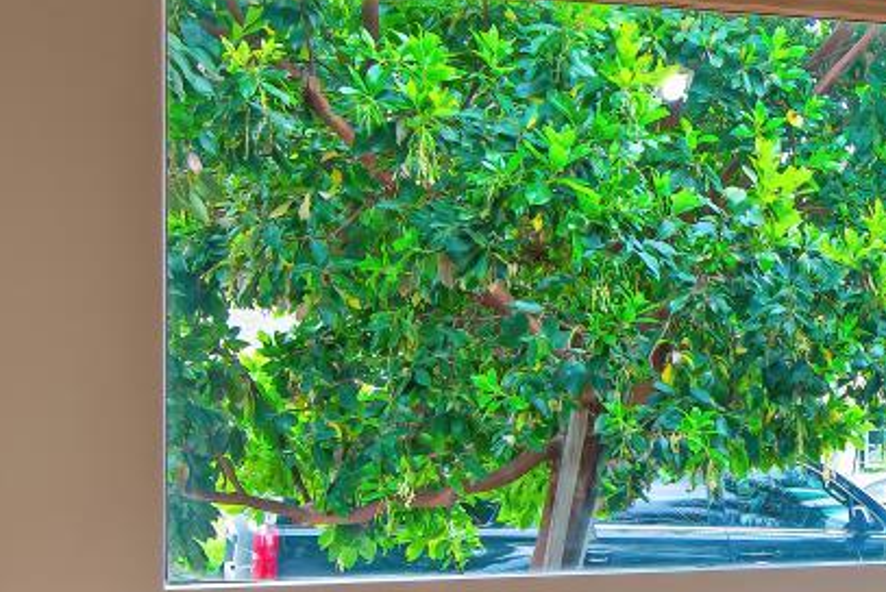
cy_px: 427
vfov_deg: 16.4
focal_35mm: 83
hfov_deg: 22.6
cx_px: 1054
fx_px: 2040
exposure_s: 1/20
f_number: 2.8
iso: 100
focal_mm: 15
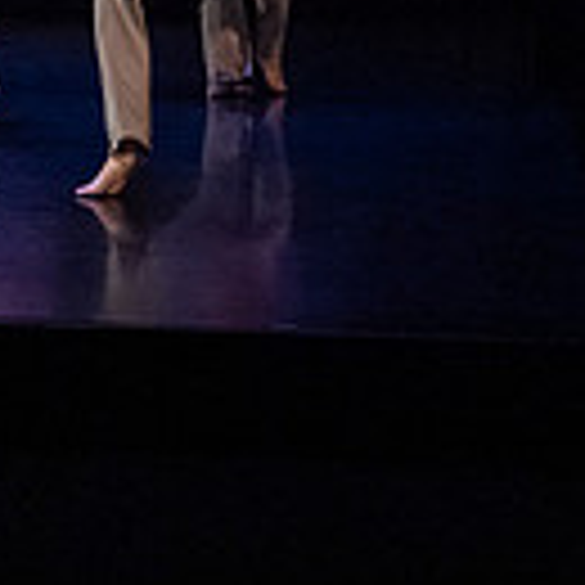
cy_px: -78
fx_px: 2715
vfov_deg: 12.1
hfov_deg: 11.8
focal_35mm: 142
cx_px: -254
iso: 6400
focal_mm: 31.5
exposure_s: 1/400
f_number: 4
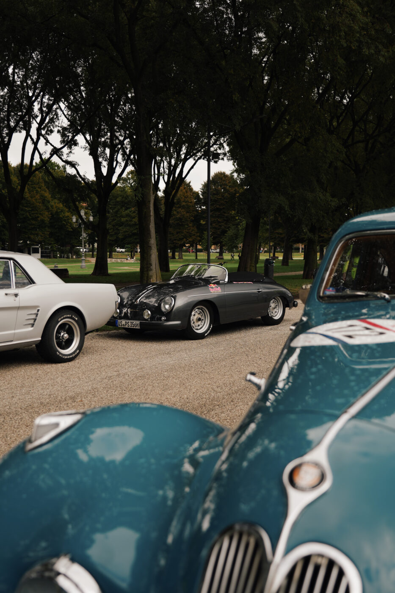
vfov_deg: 53.1
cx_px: 198
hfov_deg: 36.9
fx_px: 593
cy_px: 296
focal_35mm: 36
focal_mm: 36
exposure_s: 1/500
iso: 100
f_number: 4
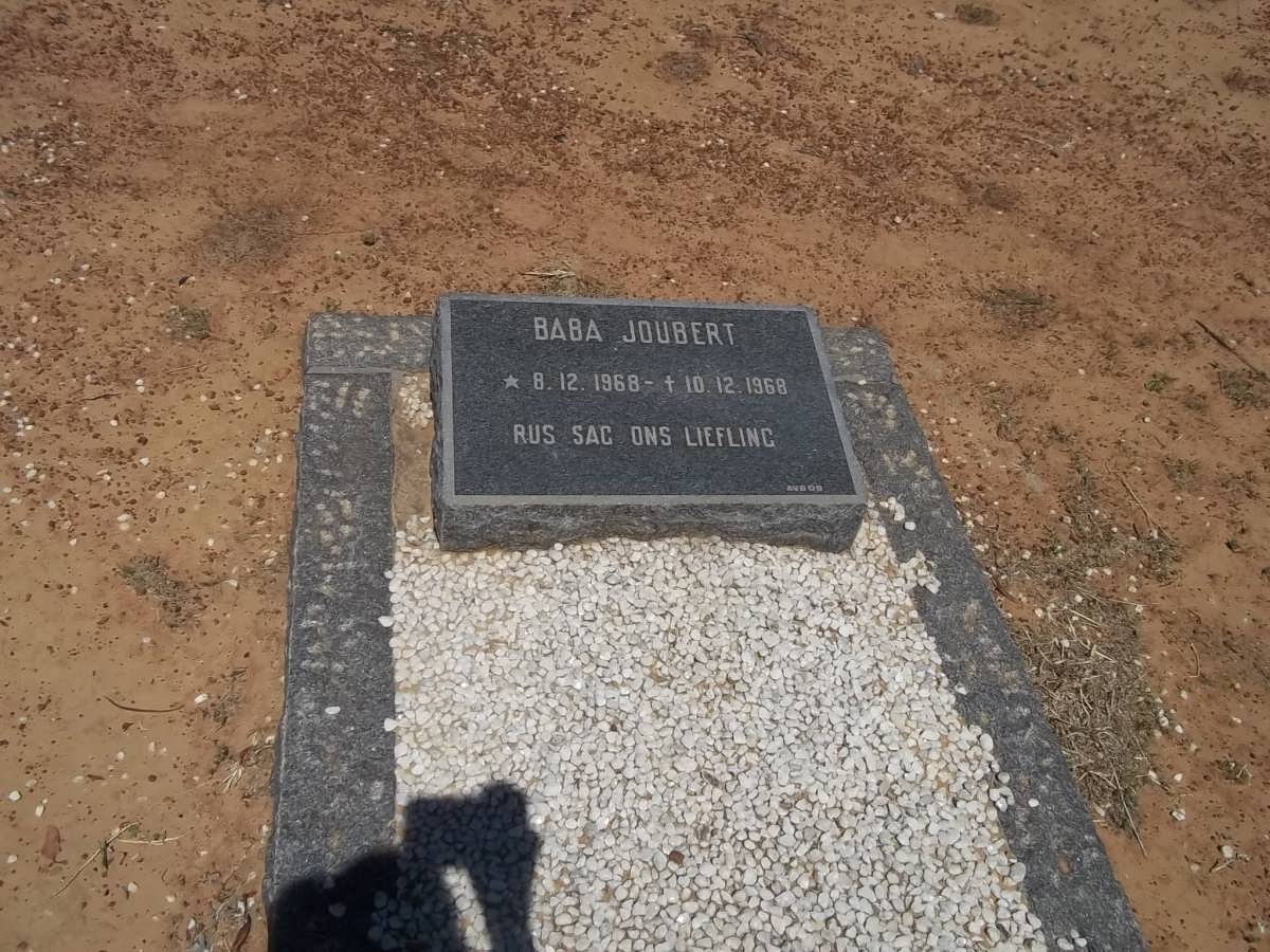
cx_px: 635
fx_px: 1174
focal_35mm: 32
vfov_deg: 44.2
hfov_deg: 56.8
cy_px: 476
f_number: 5.5
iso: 80
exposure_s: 1/1250
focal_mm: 5.7
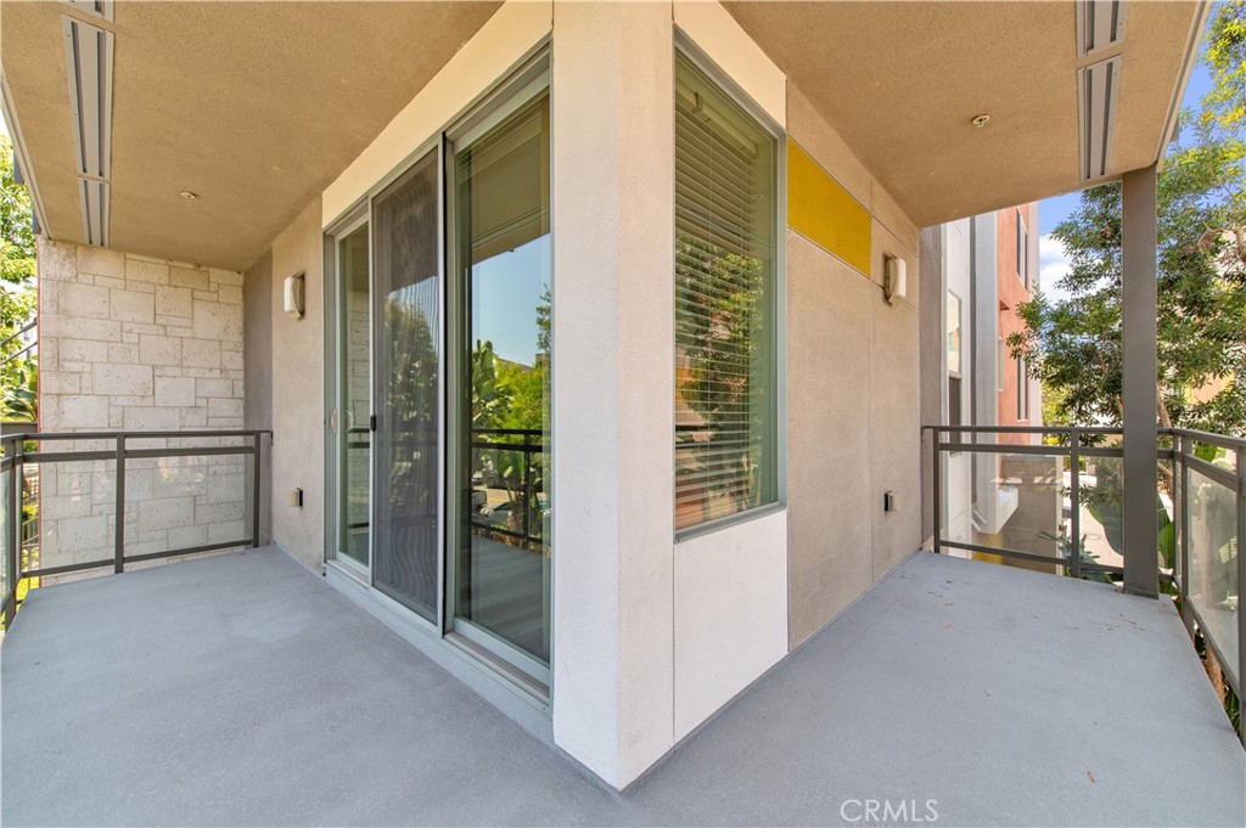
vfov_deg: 81.1
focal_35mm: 14
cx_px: 623
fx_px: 484
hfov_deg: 104.3
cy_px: 414
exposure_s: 1/250
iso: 200
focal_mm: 14
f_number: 5
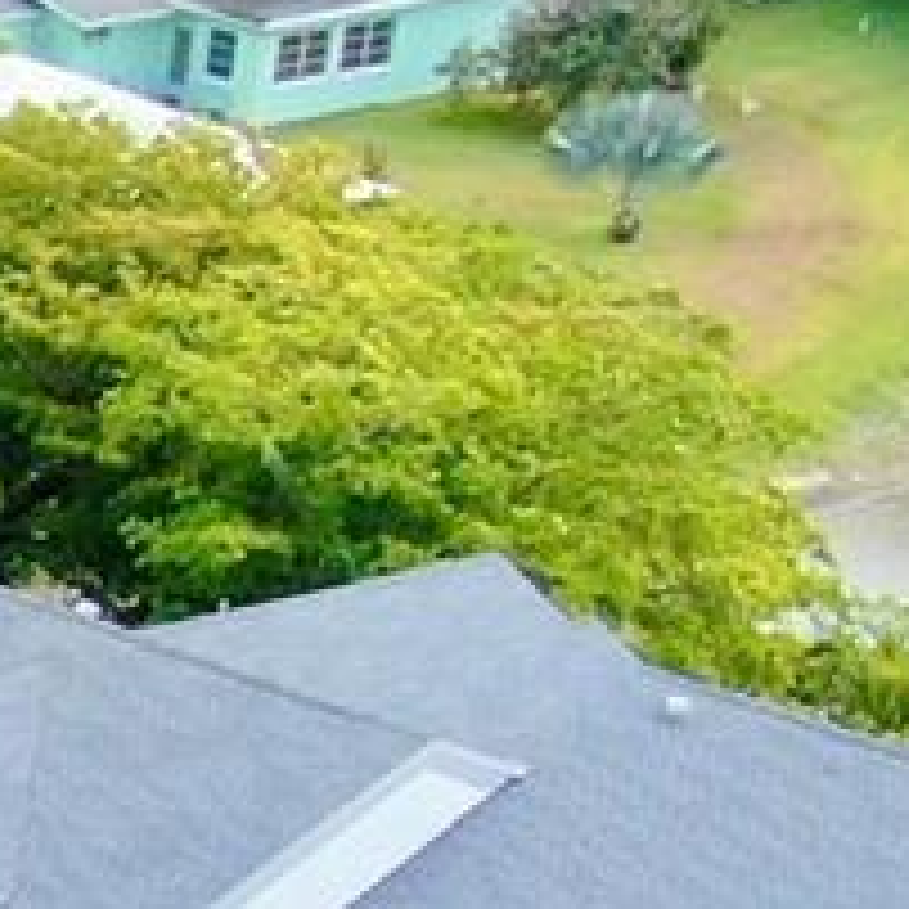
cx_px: -2128
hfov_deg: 7.0
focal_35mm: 217
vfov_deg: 7.8
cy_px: 1670
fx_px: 6447
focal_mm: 5.33
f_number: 3.1
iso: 100
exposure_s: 1/240
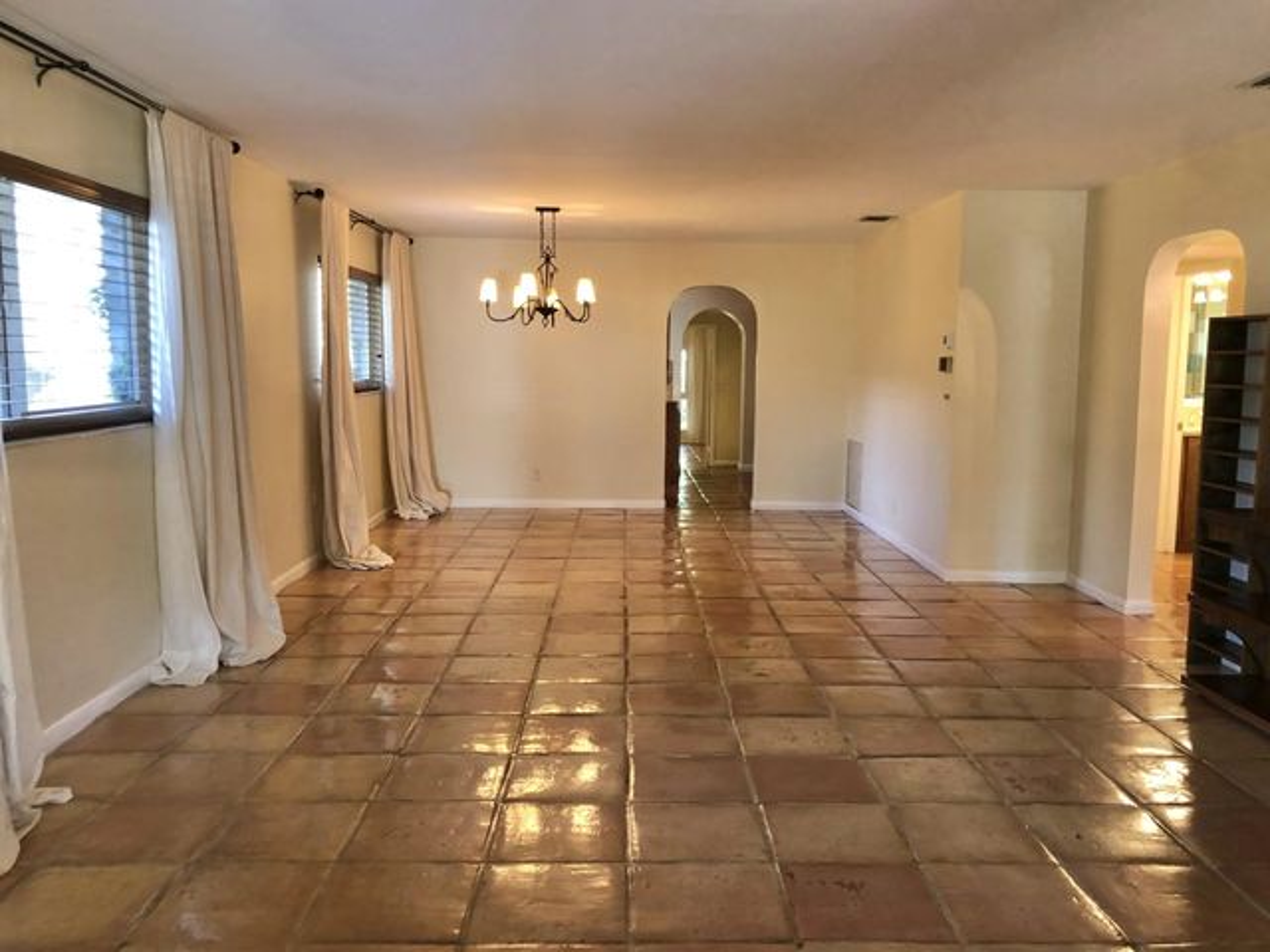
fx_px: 1027
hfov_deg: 63.4
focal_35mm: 28
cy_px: 476
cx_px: 635
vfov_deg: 49.7
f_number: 1.8
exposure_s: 1/15
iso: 50
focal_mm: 4
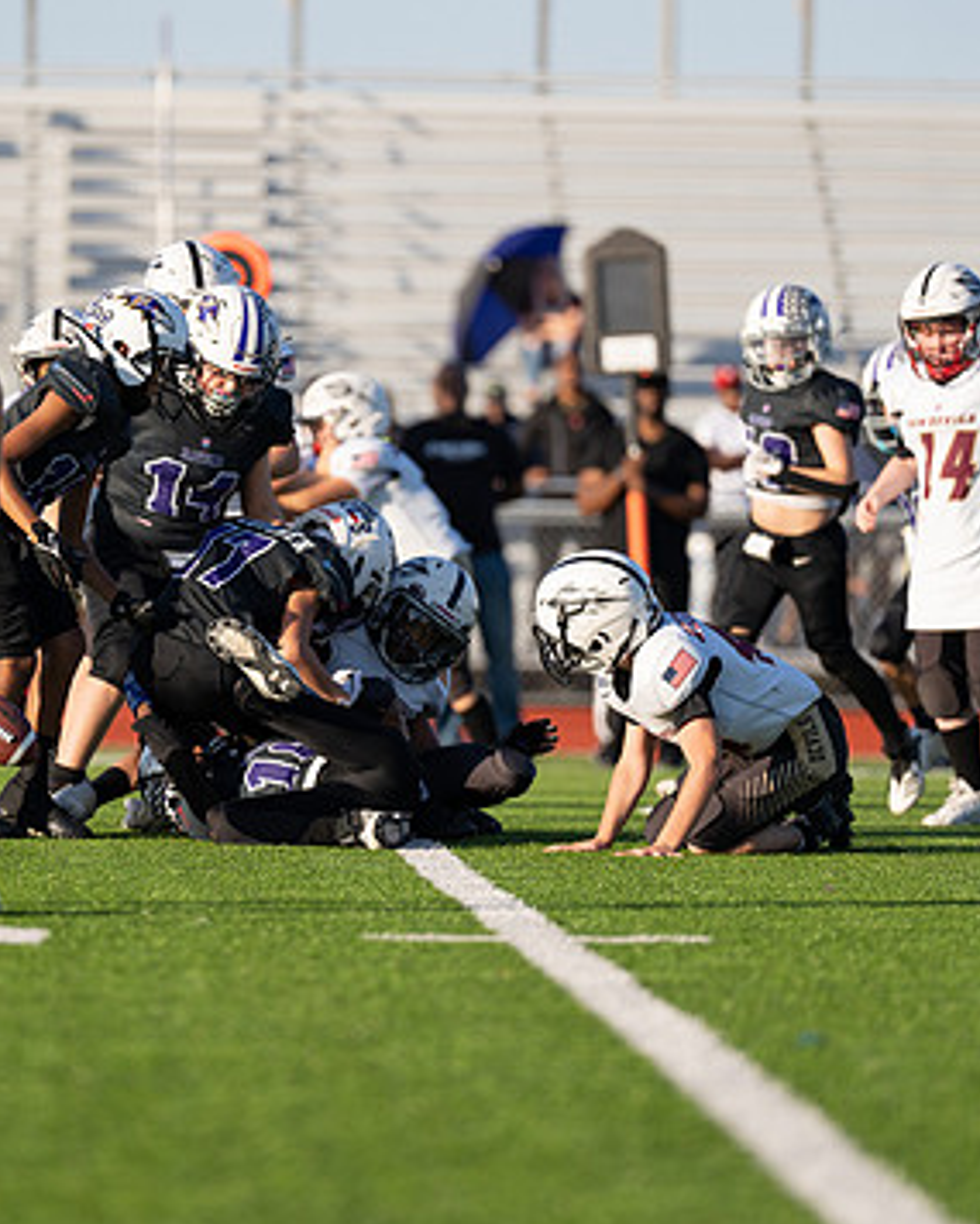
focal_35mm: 306
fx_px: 11089
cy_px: 631
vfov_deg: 6.3
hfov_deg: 5.1
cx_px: 330
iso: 100
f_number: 2.8
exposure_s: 1/1600
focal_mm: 200
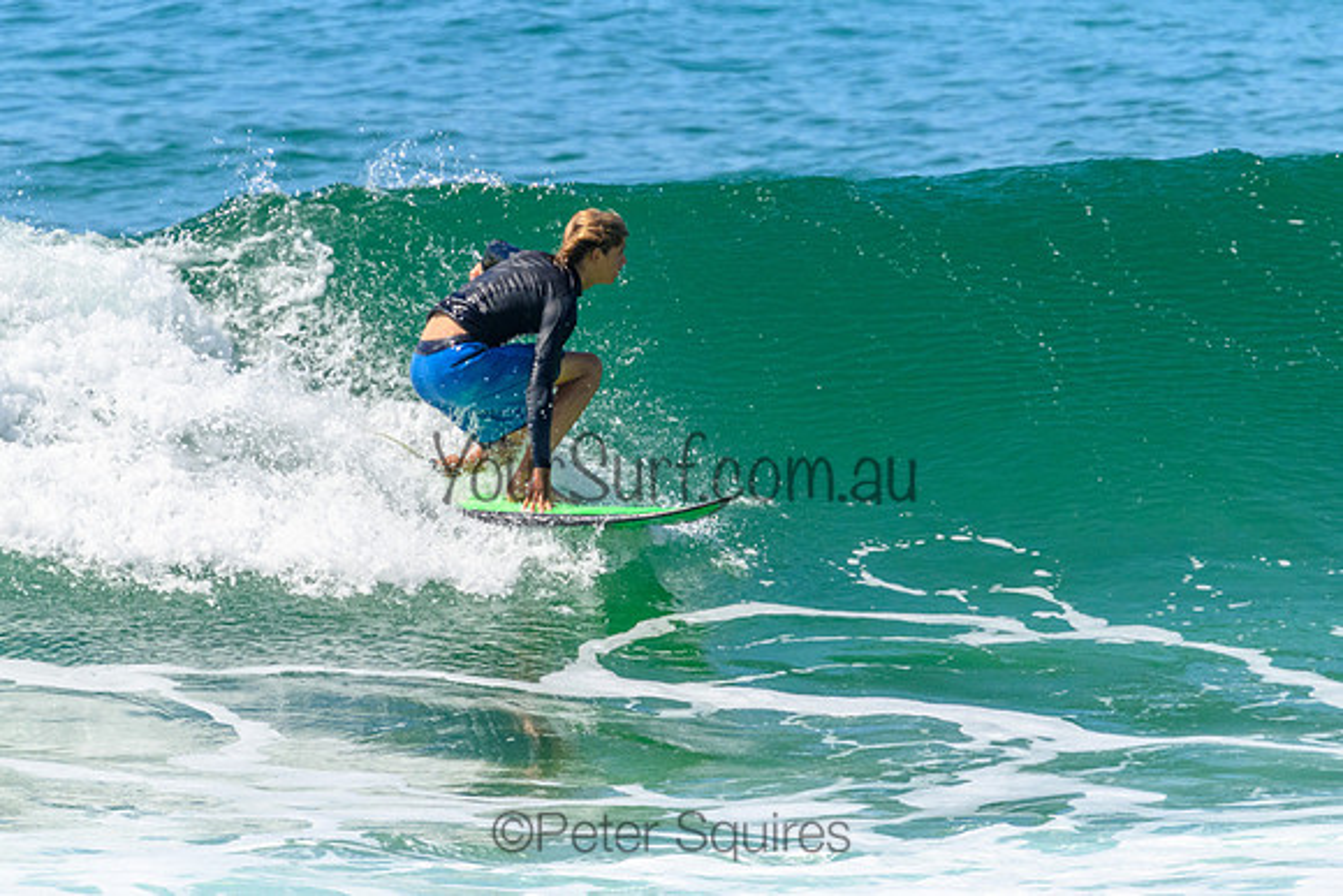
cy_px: 381
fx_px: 41065
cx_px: 678
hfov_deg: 1.9
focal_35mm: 1101
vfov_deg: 1.3
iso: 1250
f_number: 11
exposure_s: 1/2000
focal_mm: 800
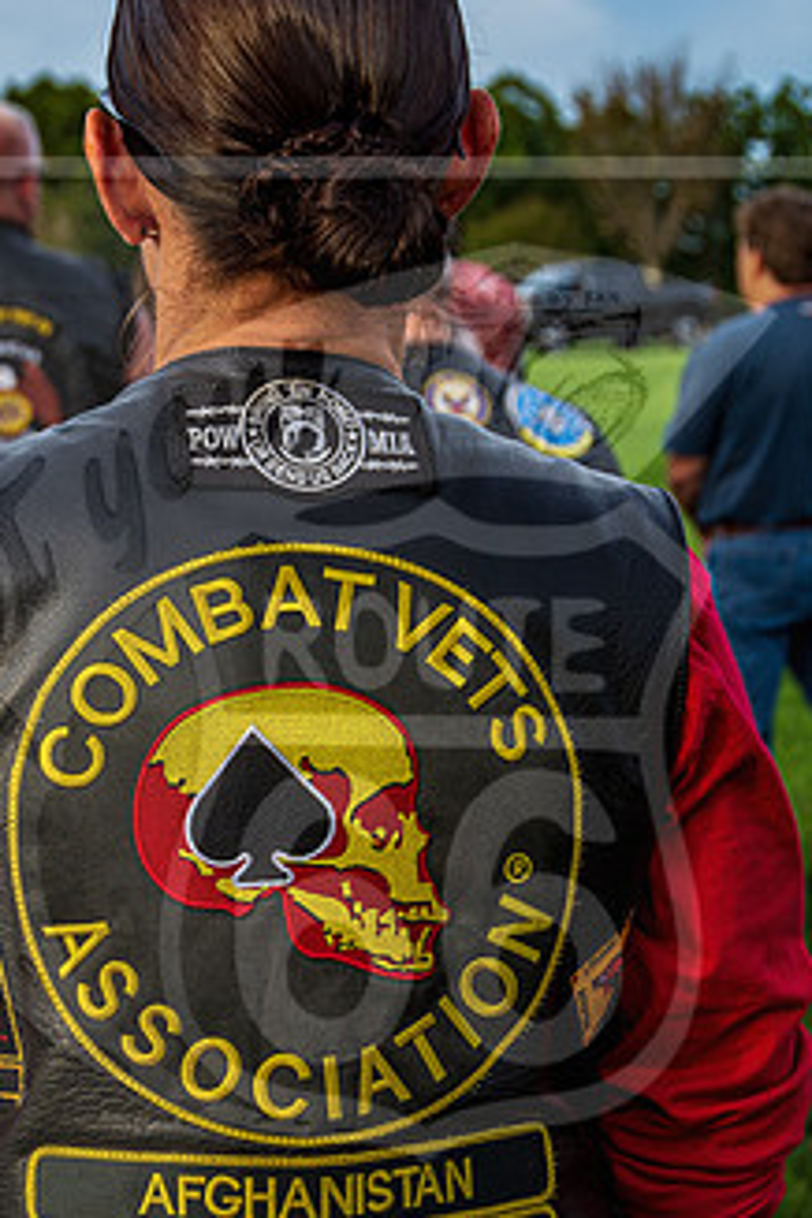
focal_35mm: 95
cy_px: 715
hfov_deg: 14.4
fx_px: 3214
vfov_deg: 21.4
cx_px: 283
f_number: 7.1
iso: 400
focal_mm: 46
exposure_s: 1/200
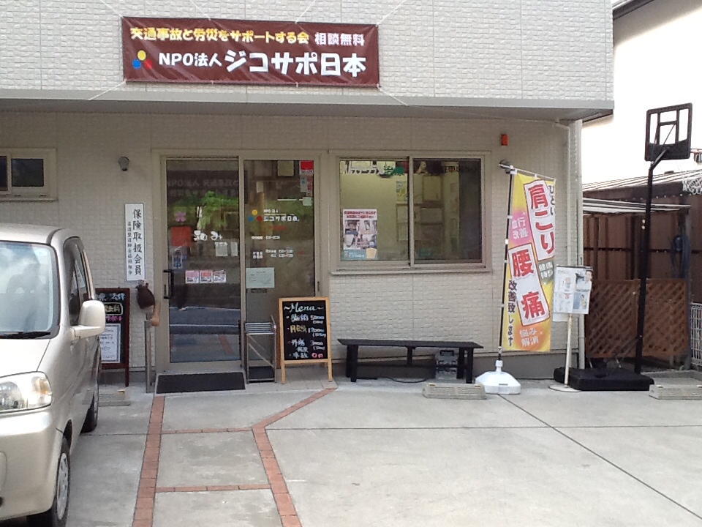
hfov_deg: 42.9
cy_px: 264
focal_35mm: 44
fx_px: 892
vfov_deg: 32.9
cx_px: 351
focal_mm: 2.03
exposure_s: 1/144
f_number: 2.4
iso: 40
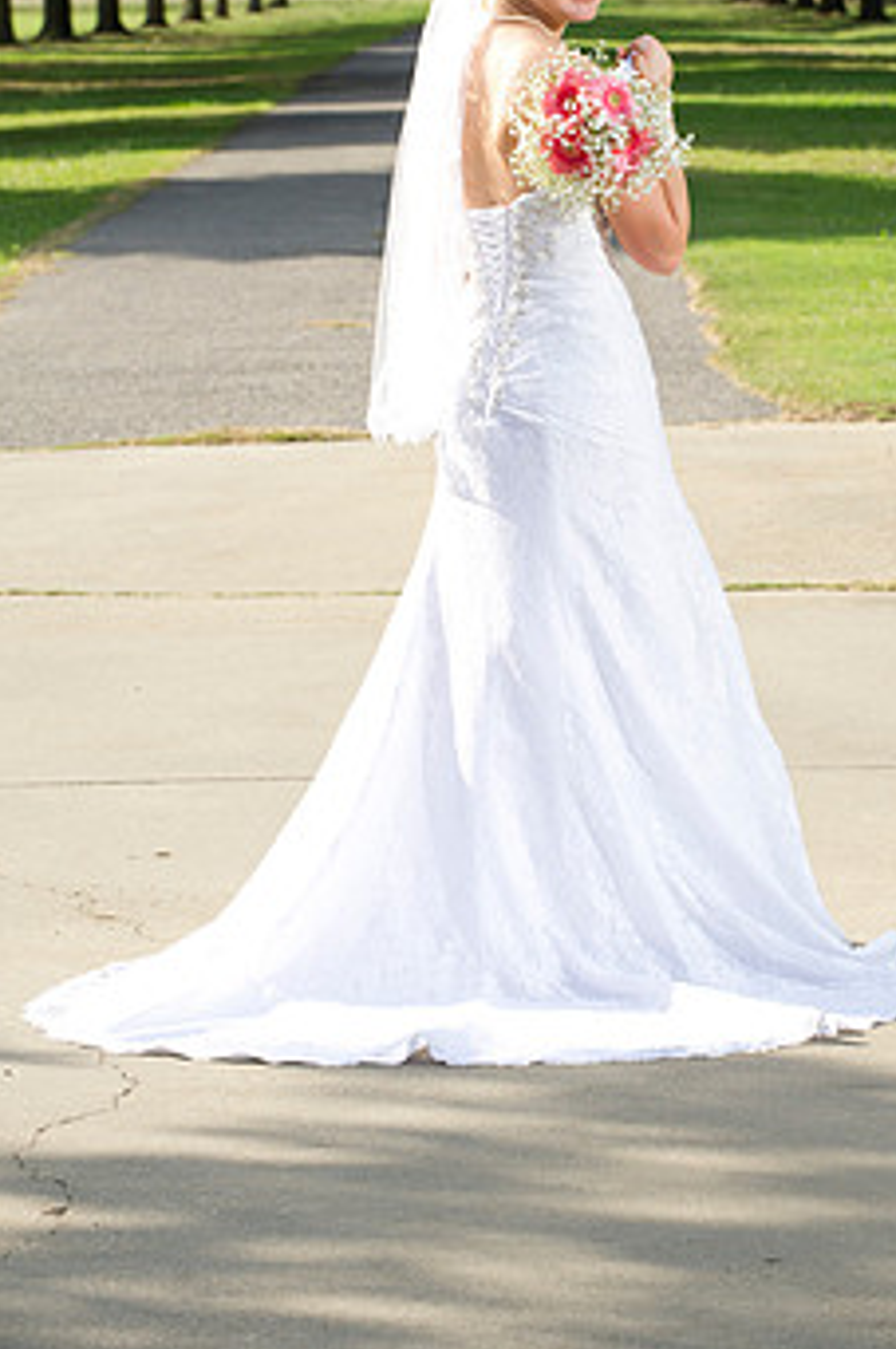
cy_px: 501
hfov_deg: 8.7
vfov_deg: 13.0
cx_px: 582
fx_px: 5916
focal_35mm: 158
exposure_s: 1/250
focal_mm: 120
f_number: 7.1
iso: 250
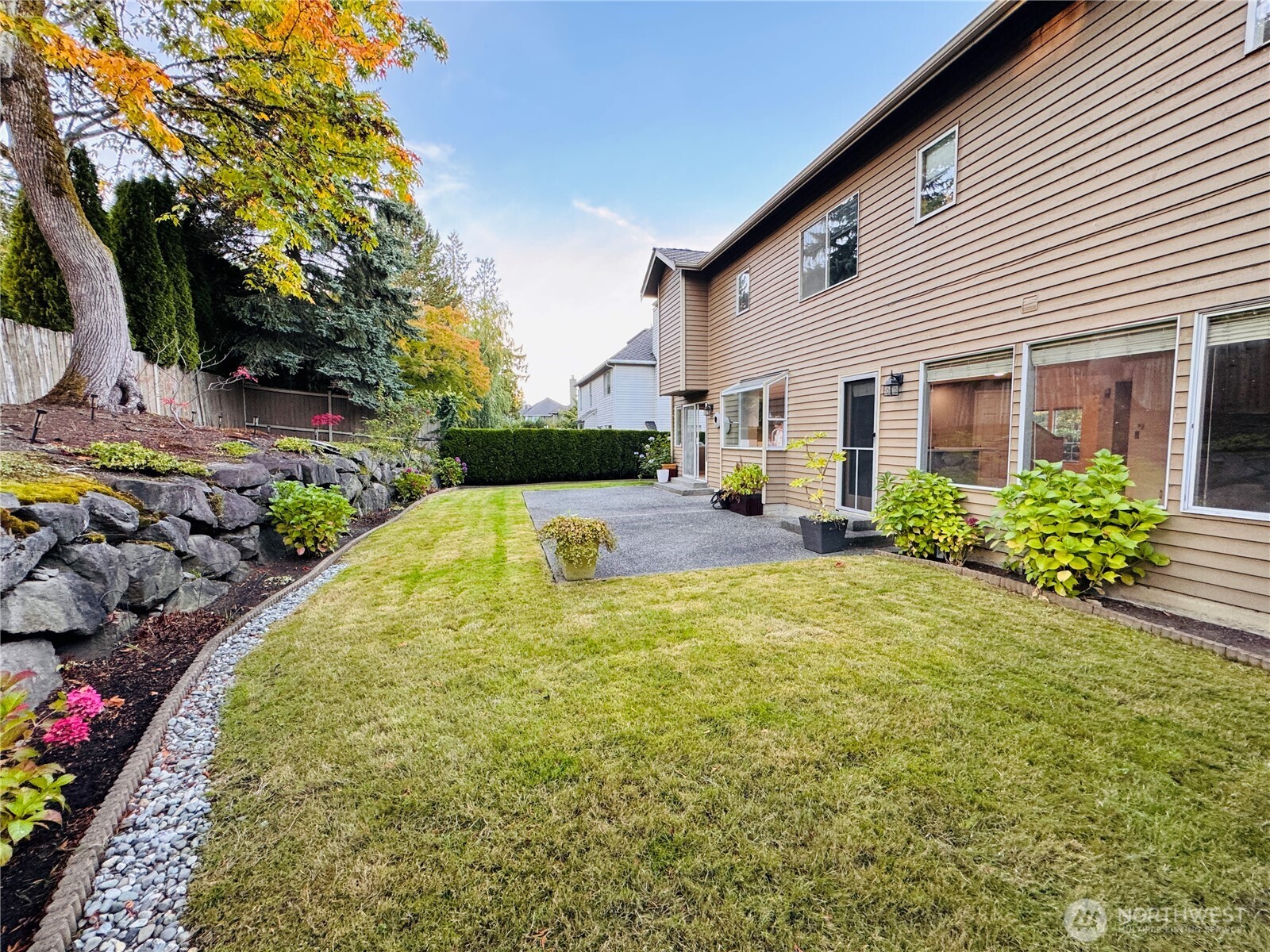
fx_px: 514
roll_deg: +0.1
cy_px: 476
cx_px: 635
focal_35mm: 14
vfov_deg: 85.7
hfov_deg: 102.1
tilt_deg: -5.1
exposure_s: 1/99
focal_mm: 2.22
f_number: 2.2
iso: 125
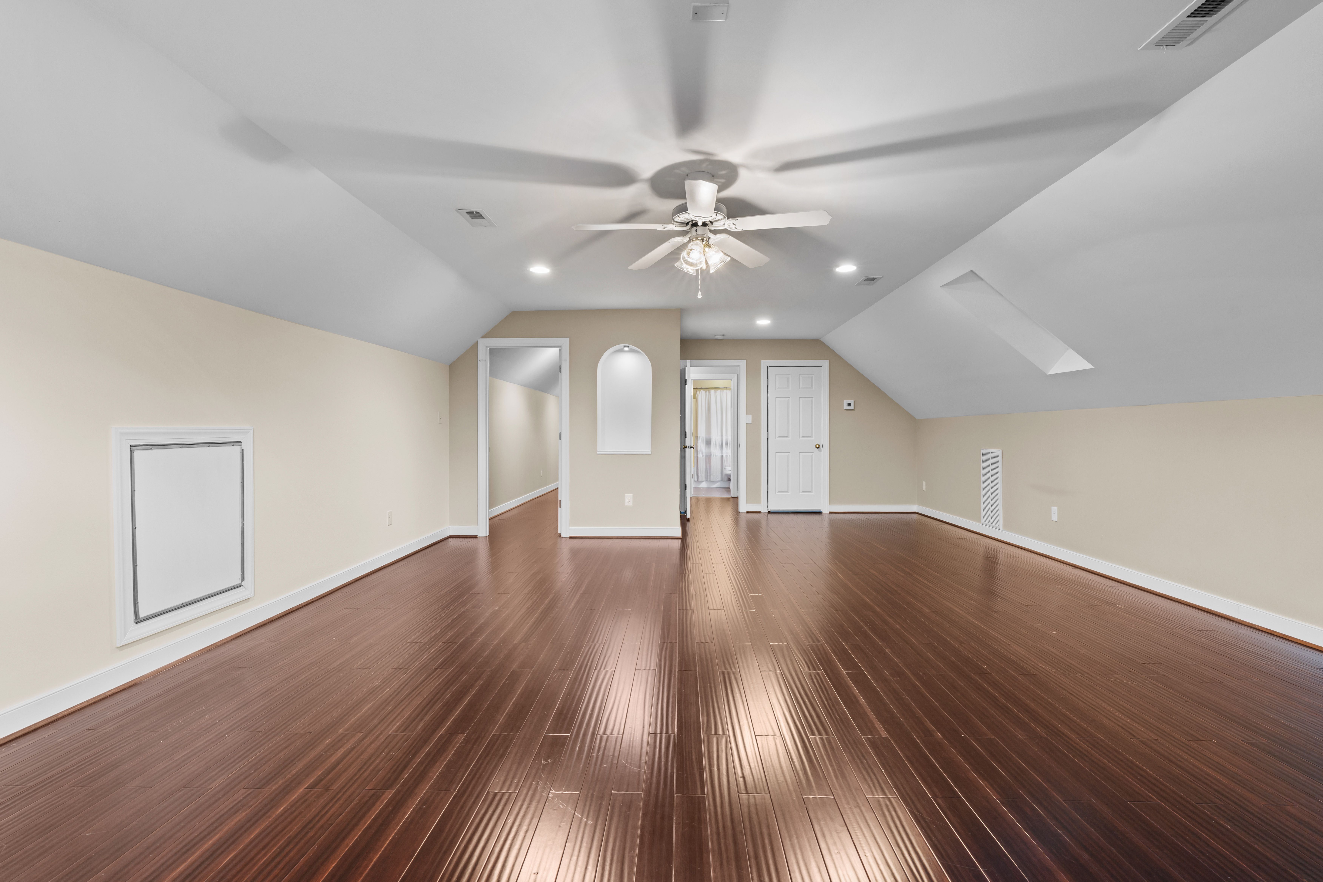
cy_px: 441
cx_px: 662
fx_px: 588
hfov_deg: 96.7
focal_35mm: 16
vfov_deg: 73.7
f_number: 8
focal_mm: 16
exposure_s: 1.6
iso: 400
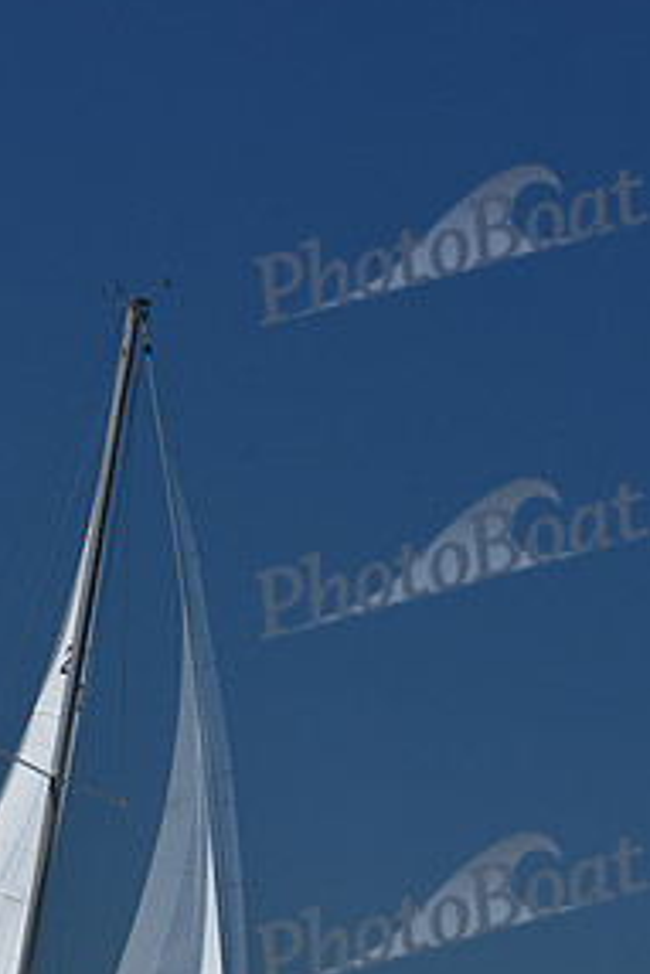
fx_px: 5383
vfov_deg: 10.3
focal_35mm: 199
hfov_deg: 6.9
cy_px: 776
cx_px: 80
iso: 250
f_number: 7.1
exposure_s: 1/800
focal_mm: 98
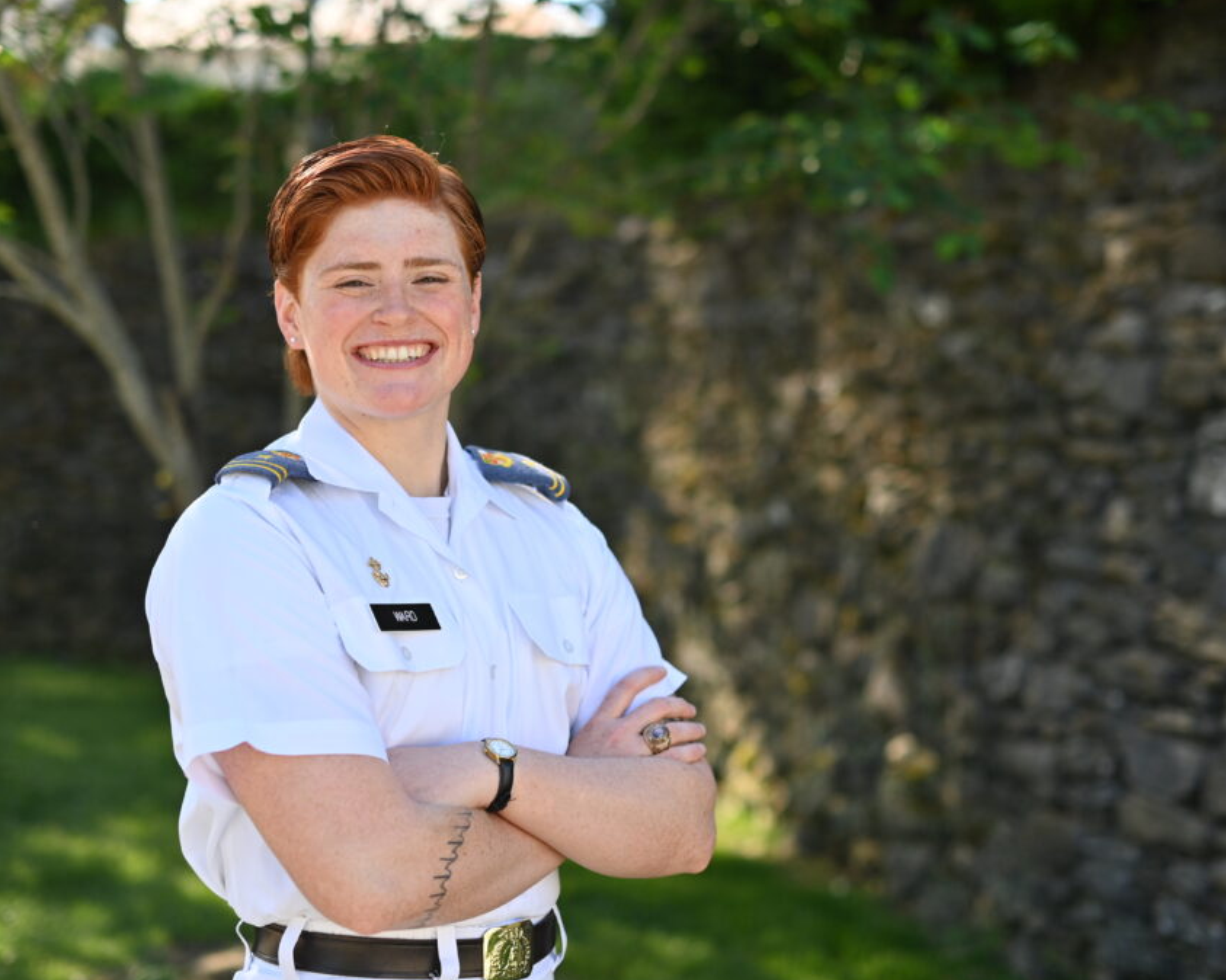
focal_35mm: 57
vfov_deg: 26.7
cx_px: 602
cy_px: 494
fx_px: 2068
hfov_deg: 33.0
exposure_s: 1/1250
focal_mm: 50
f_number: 2.2
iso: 200
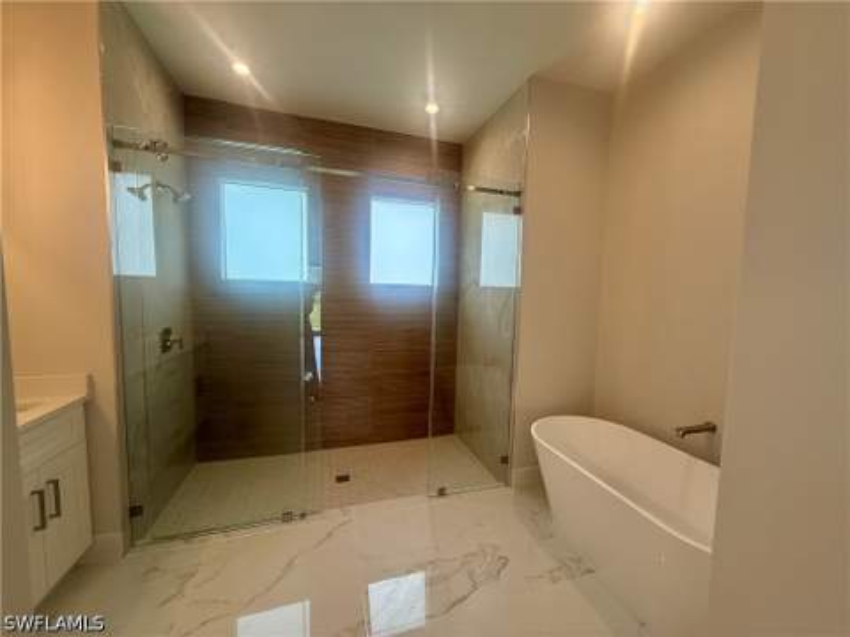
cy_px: 318
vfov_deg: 85.7
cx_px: 425
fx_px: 344
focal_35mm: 14
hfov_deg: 102.1
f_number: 2.2
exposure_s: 1/120
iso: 100
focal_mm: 2.22
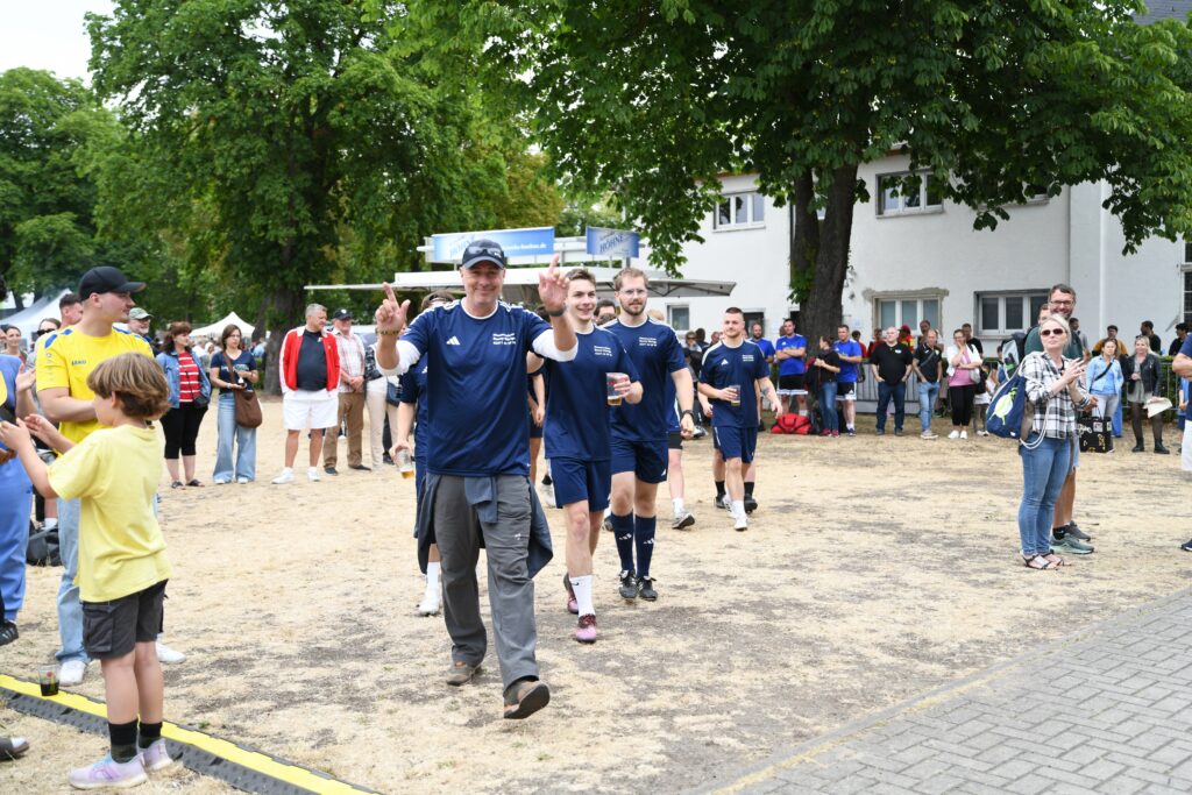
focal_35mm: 36
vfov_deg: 36.9
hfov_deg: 53.1
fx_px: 1192
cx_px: 596
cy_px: 398
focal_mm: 36
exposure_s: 1/1600
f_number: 2.8
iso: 400
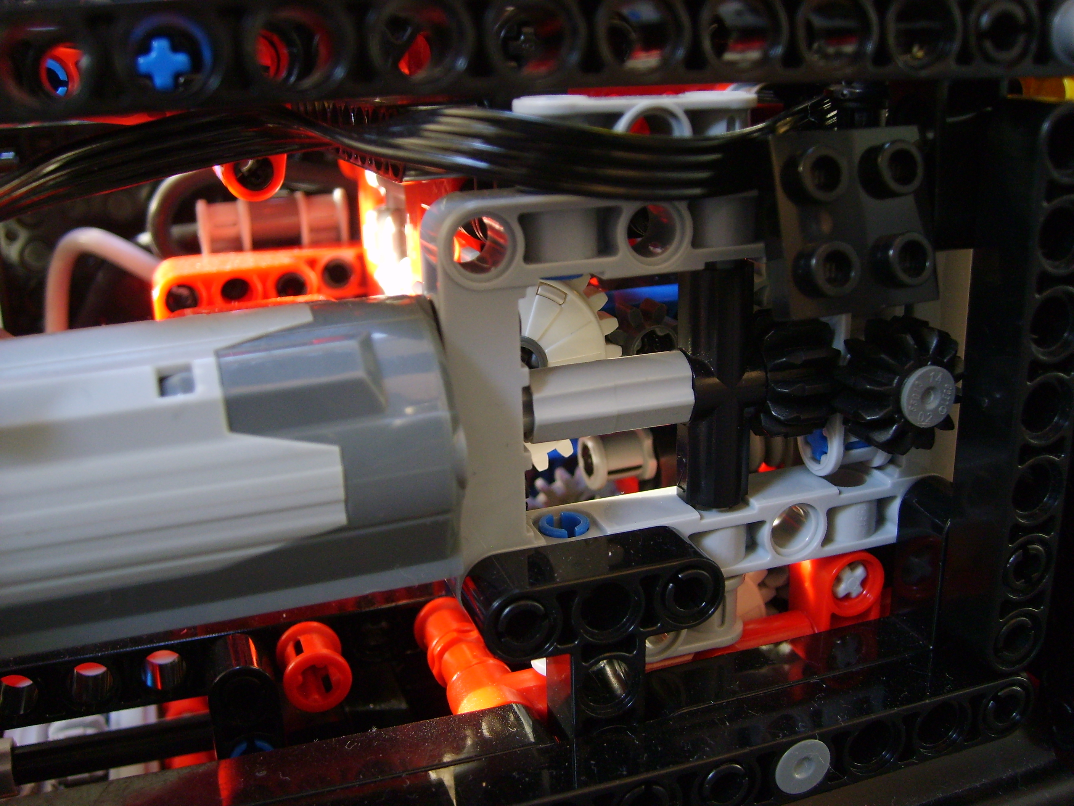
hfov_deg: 52.6
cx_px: 537
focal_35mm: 35
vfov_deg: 40.7
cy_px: 403
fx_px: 1086
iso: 139
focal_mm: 5.8
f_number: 2.8
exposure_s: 1/10
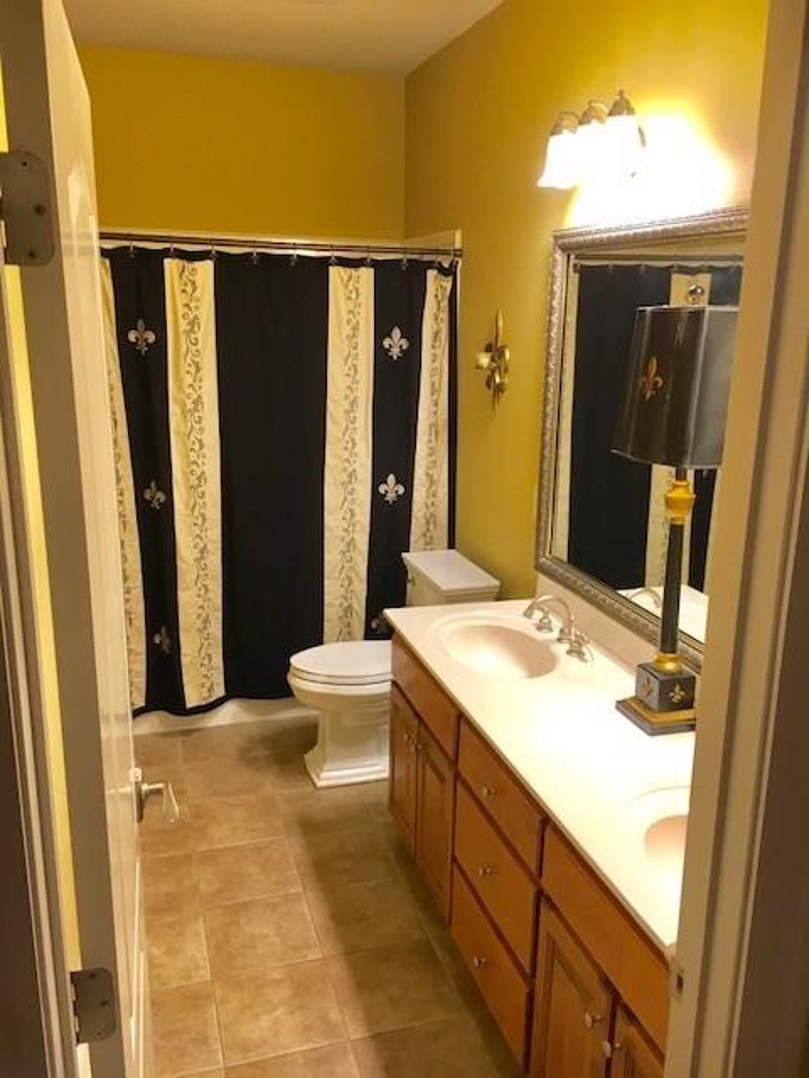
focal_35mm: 29
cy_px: 539
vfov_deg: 61.7
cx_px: 404
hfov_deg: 48.2
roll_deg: -1.4
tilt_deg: -13.1
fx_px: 904
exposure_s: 1/30
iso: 32
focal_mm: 4.15
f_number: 2.2
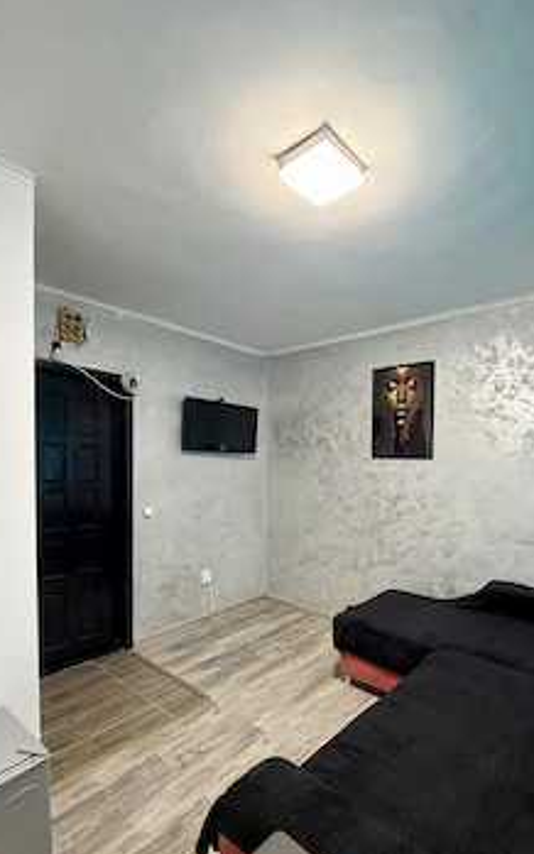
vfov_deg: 93.9
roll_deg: -1.8
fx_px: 396
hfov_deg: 67.0
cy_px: 480
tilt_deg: -2.0
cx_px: 333
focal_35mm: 17
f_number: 2.2
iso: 320
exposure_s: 1/60
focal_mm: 2.22
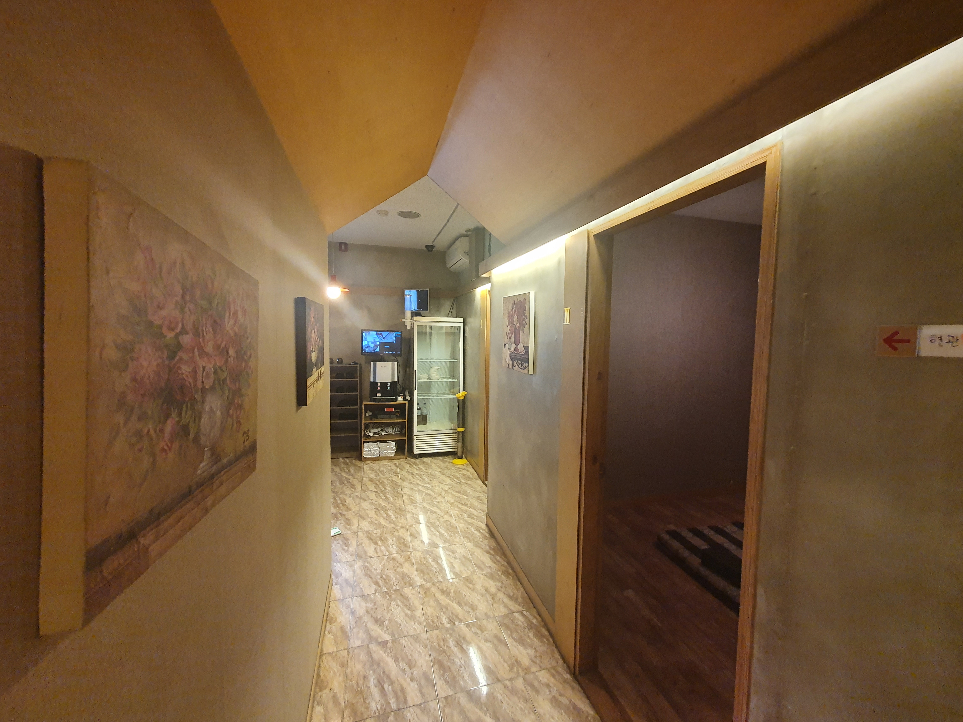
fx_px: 362
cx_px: 482
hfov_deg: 106.2
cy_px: 361
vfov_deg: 89.9
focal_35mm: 13
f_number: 2.2
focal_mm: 1.8
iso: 400
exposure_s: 1/30
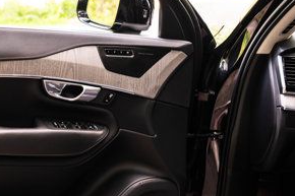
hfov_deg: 35.7
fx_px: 434
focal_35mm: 53
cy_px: 90
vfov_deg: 25.5
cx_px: 39
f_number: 2.8
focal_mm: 24
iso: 800
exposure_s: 1/200
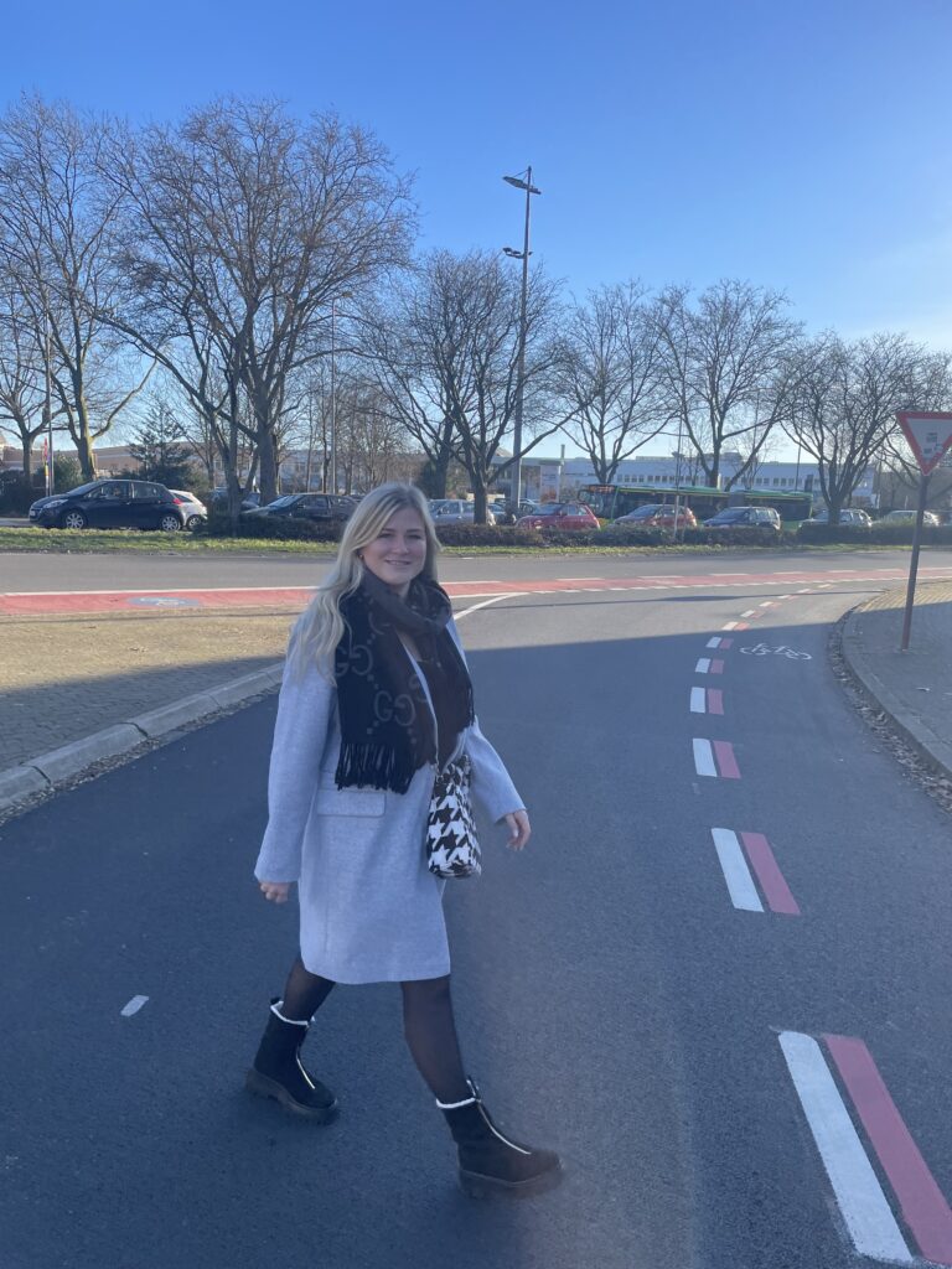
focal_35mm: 26
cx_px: 476
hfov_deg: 53.1
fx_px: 953
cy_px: 634
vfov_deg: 67.3
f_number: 1.6
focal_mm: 4.2
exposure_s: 1/888
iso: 32
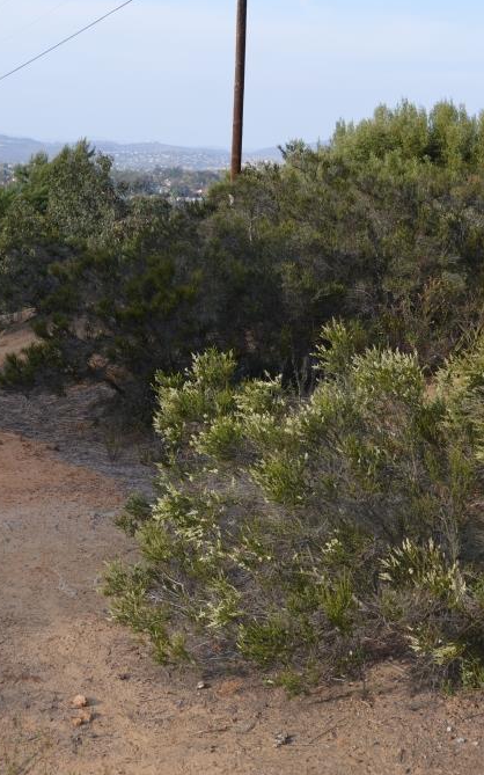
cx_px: 207
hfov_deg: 23.1
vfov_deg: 36.3
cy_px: 389
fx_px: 1182
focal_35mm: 56
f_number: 5
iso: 100
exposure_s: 1/250
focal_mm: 24
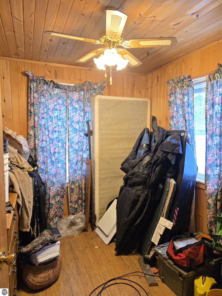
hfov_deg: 58.9
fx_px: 197
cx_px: 111
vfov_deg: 73.9
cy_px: 148
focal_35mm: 23
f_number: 1.7
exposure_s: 1/120
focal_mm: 6.3
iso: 800
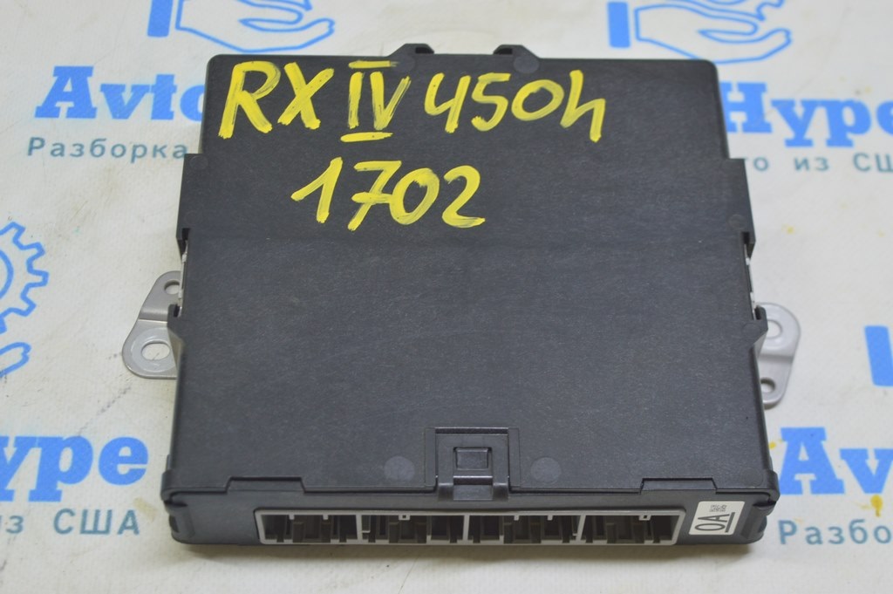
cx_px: 446
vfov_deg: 21.5
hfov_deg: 31.9
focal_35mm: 63
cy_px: 297
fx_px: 1561
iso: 400
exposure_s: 1/20
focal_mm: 42
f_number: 5.6
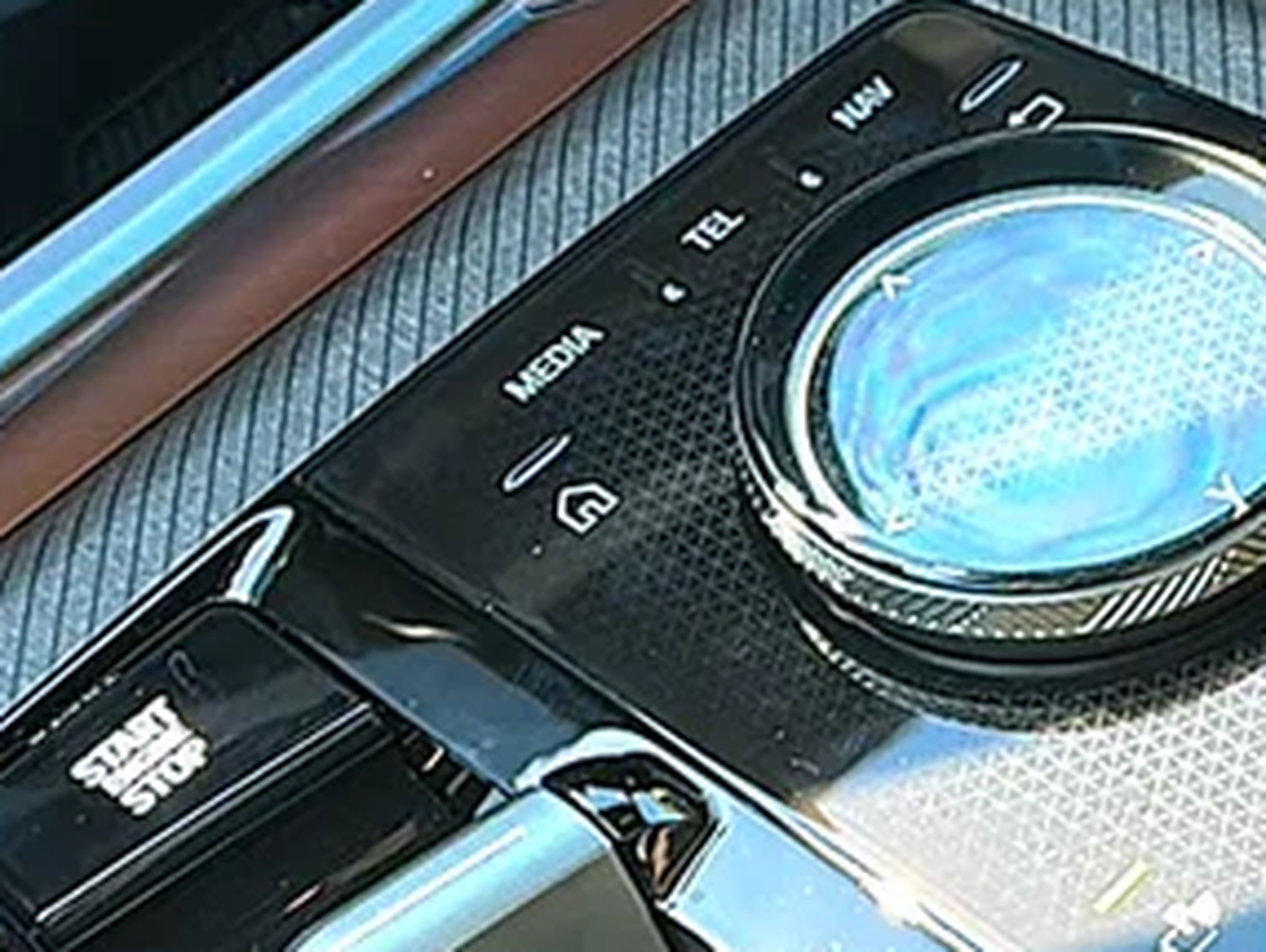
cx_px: 1023
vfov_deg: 16.7
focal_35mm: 88
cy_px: 693
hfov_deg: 21.9
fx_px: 3221
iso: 80
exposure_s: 1/84
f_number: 1.78
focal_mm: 6.86
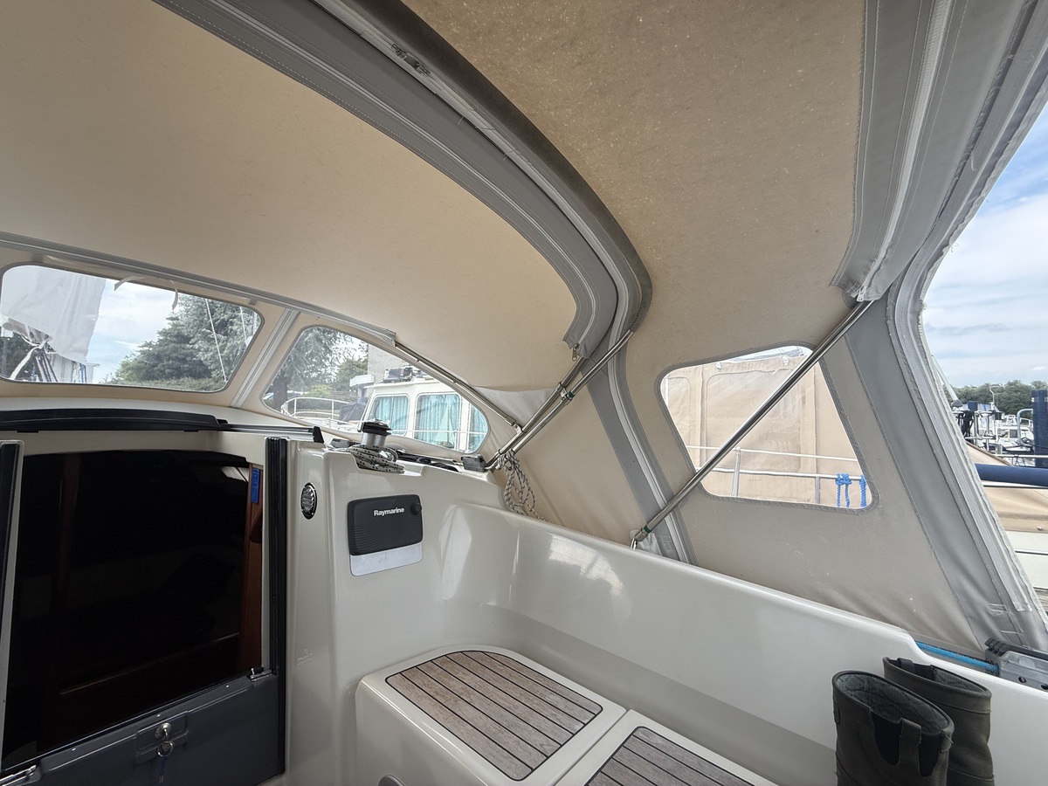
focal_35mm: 14
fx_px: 424
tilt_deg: +3.8
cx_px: 524
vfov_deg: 85.7
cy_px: 393
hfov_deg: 102.1
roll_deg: -0.6
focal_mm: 2.22
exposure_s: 1/475
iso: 50
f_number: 2.2
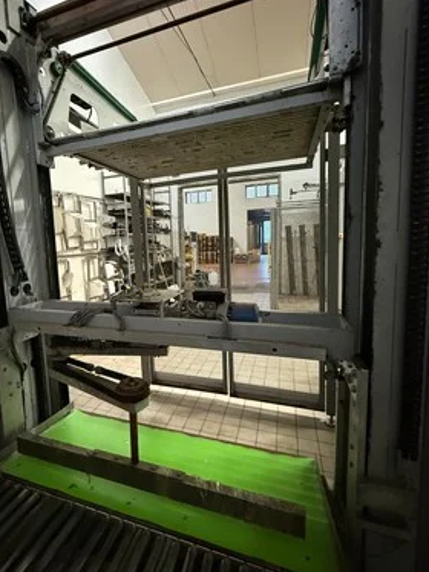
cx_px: 172
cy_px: 278
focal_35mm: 18
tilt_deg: -5.9
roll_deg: +2.4
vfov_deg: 87.7
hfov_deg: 70.9
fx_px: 297
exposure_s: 1/33
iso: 1000
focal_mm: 2.22
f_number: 2.2
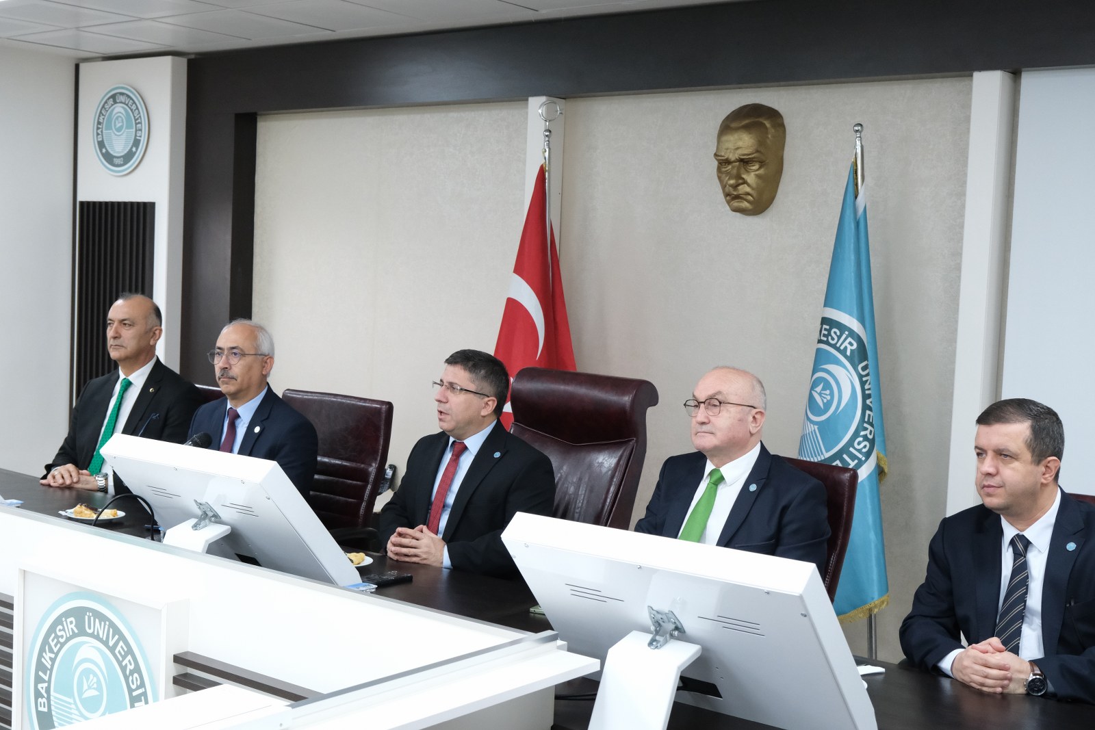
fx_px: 1247
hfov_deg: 47.4
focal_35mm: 41
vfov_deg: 32.6
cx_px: 548
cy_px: 365
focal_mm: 27.5
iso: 3200
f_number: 5
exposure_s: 1/120
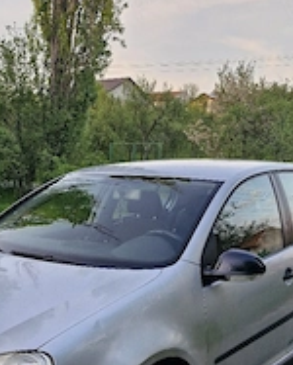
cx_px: 78
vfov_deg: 37.3
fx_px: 519
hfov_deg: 31.0
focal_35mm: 48
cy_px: 293
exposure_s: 1/182
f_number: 1.8
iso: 64
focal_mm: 5.54
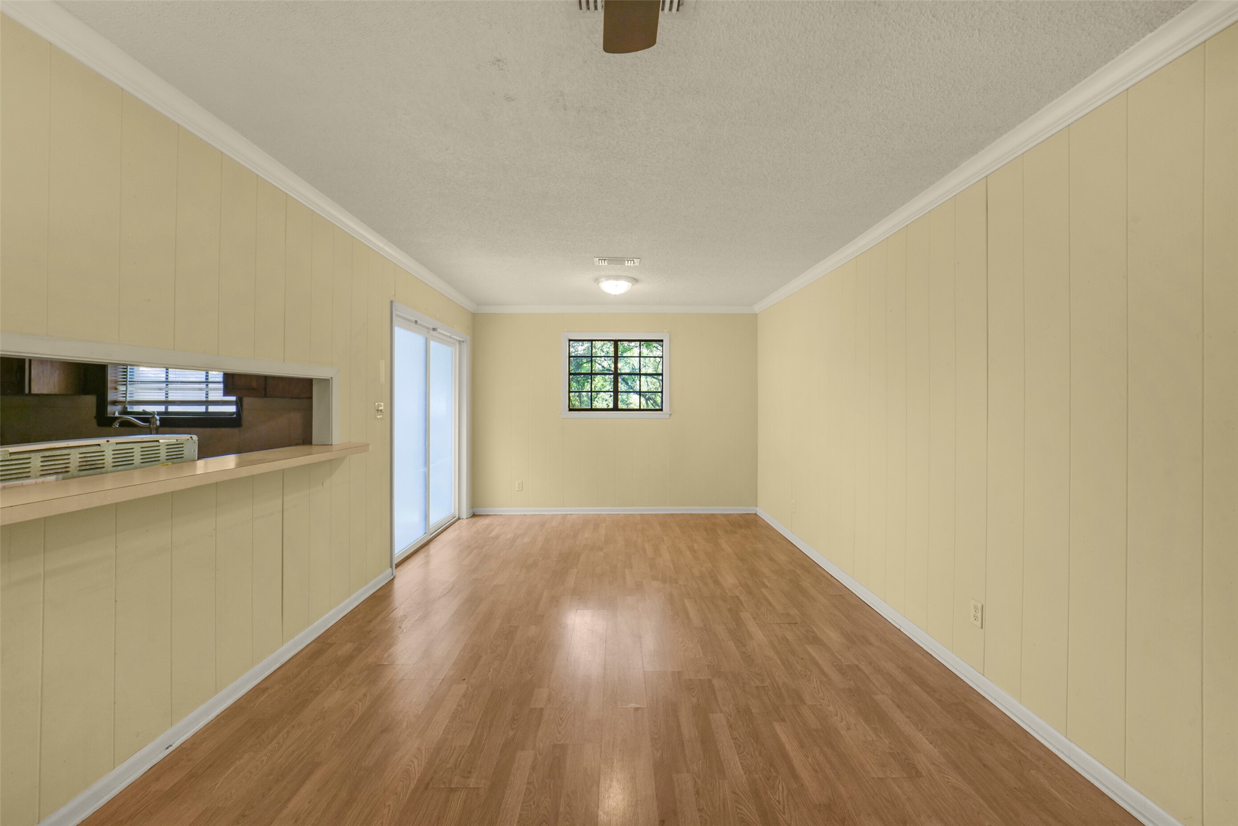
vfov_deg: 81.2
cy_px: 413
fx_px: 482
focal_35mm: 14
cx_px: 619
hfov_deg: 104.2
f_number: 11
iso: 500
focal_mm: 14
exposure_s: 1/15
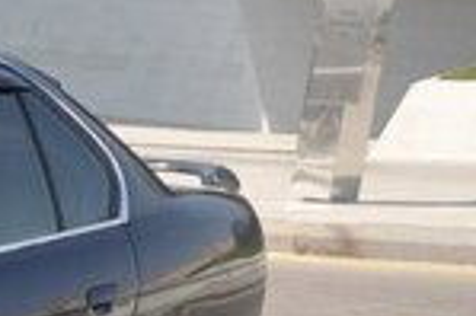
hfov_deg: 11.5
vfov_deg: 8.4
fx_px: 2100
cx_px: -508
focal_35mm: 159
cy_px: 511
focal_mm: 24
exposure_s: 1/200
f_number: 9
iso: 200
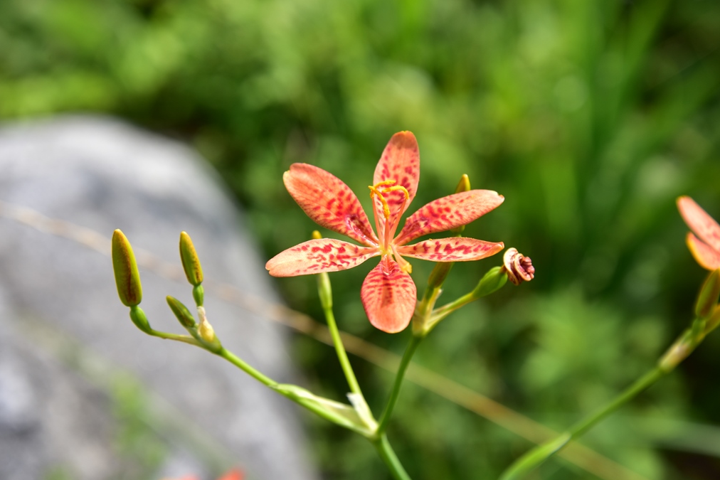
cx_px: 360
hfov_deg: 23.6
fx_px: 1720
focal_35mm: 86
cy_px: 241
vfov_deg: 15.9
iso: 200
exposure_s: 1/250
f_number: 8
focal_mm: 85
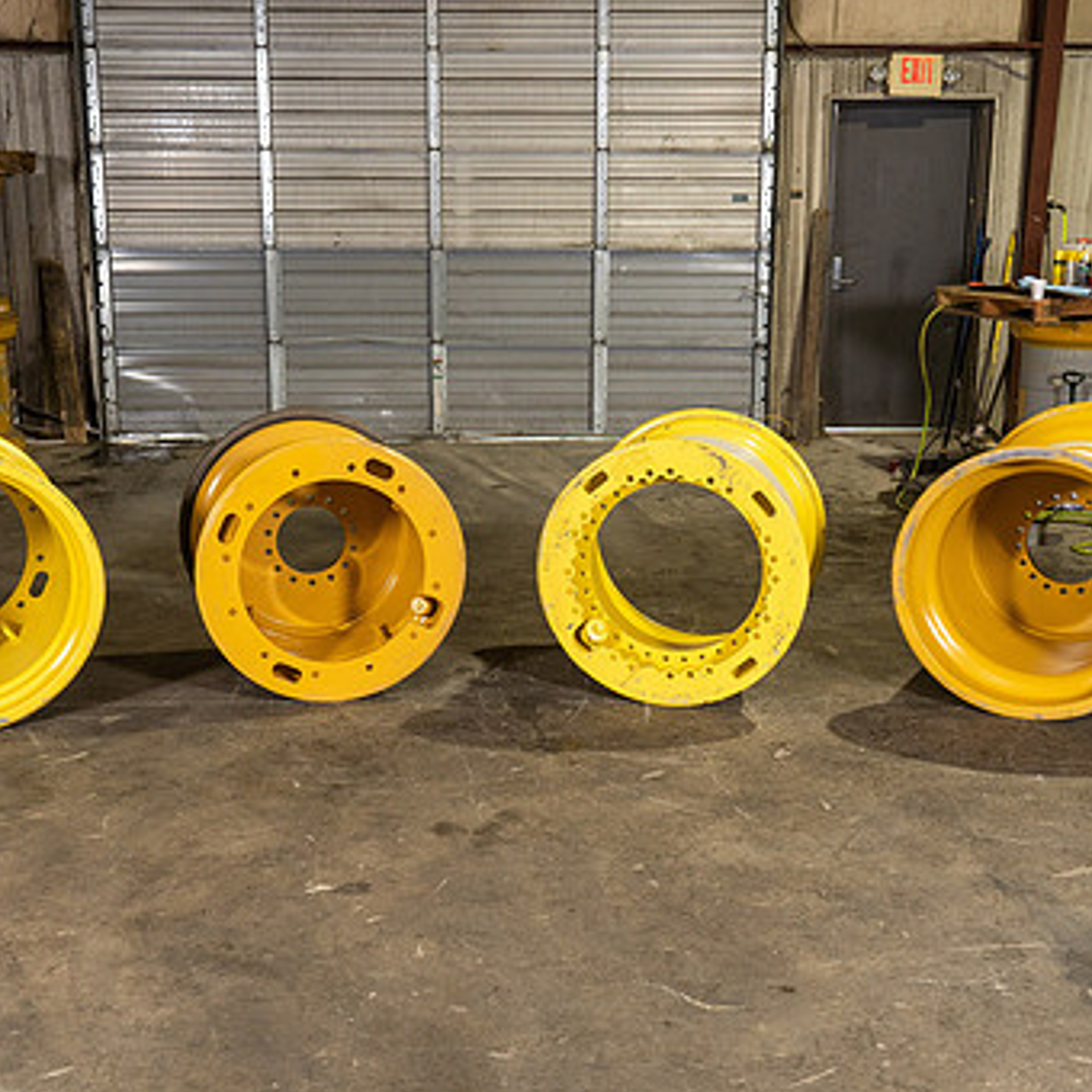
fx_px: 1606
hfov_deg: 37.5
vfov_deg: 37.5
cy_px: 573
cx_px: 514
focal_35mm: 45
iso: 800
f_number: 5.6
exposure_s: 1/80
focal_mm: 31
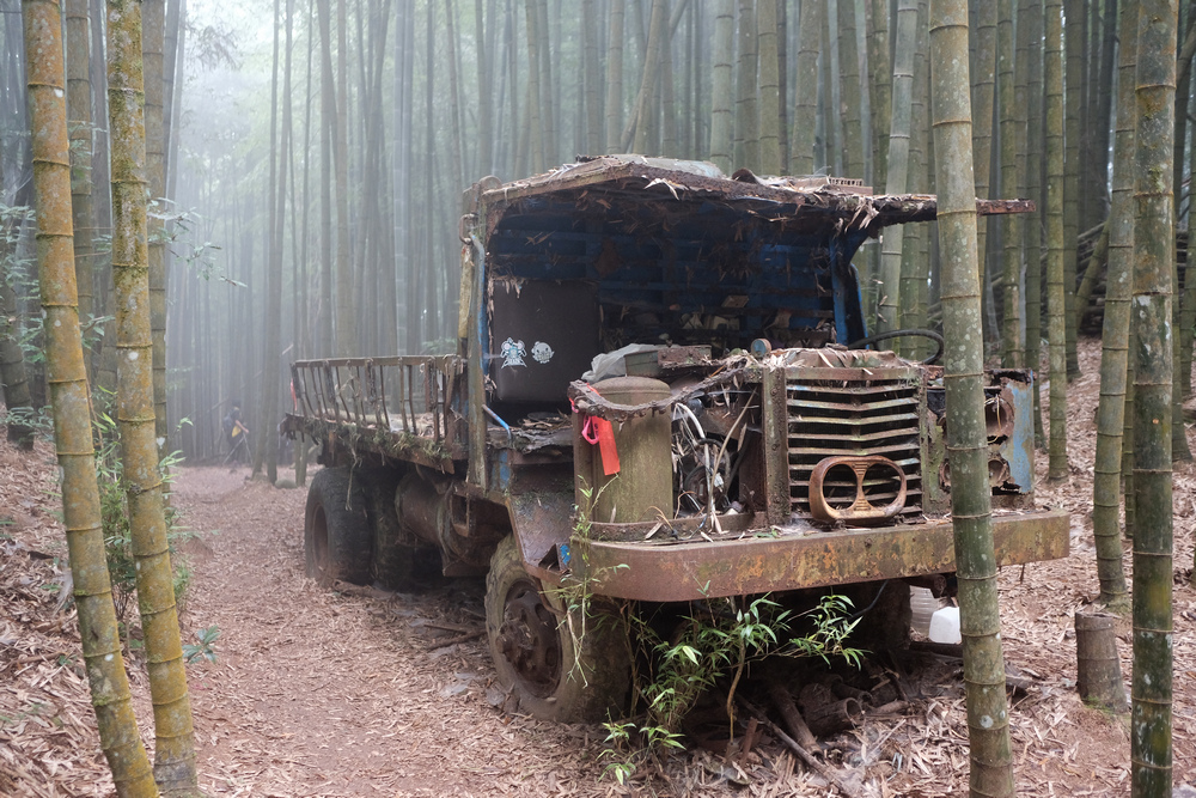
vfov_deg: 37.9
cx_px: 598
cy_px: 399
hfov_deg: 54.4
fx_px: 1163
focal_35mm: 35
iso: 1000
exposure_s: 1/110
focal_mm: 23
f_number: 2
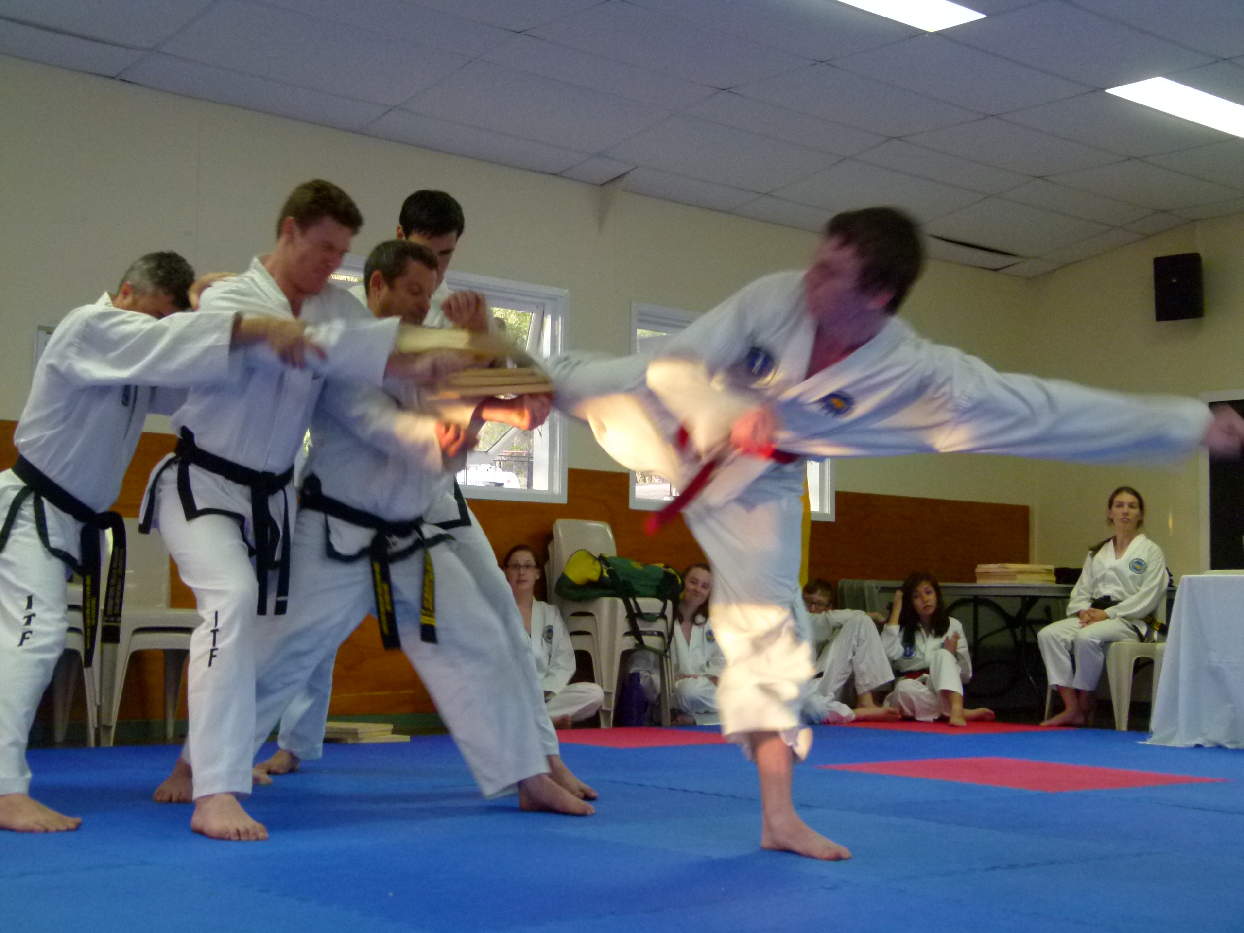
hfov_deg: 37.5
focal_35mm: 51
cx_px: 622
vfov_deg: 28.6
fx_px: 1833
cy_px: 466
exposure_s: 1/40
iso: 400
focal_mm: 9.2
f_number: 3.2
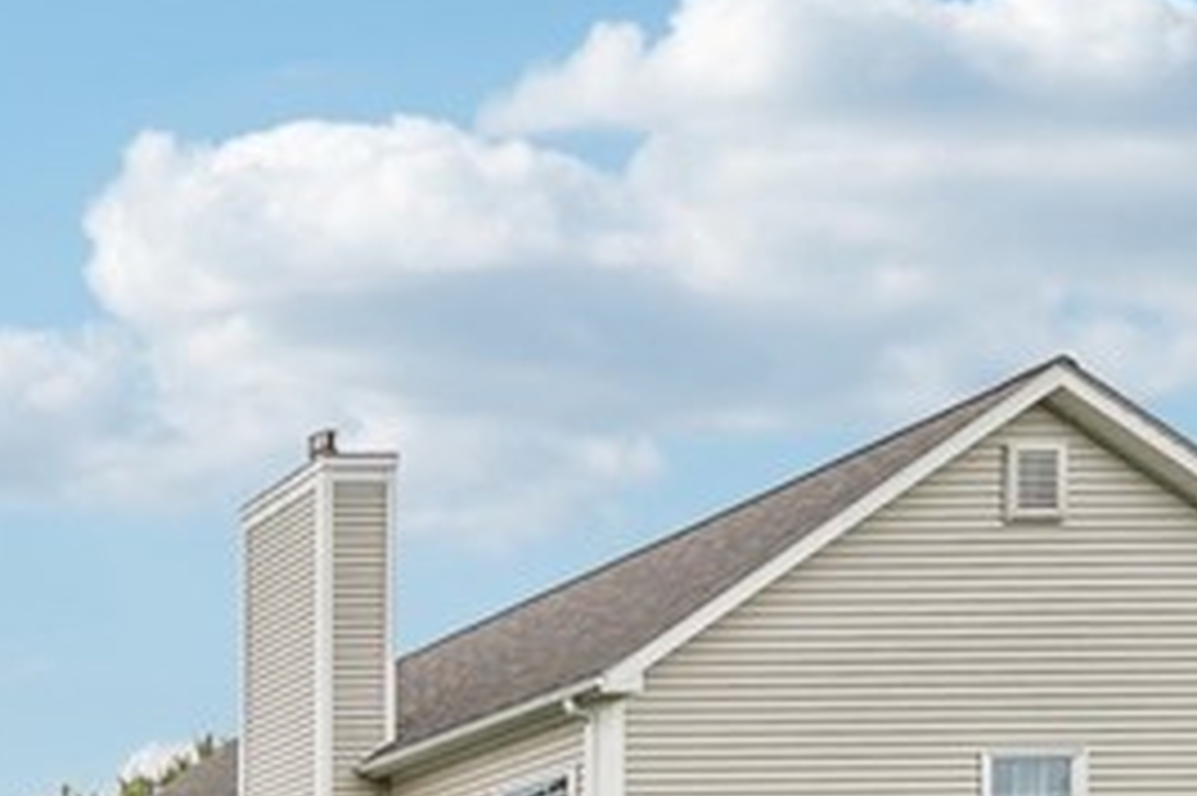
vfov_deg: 21.9
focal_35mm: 49
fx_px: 1628
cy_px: 1252
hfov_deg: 24.3
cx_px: -824
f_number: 8
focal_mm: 12
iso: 100
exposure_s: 1/125
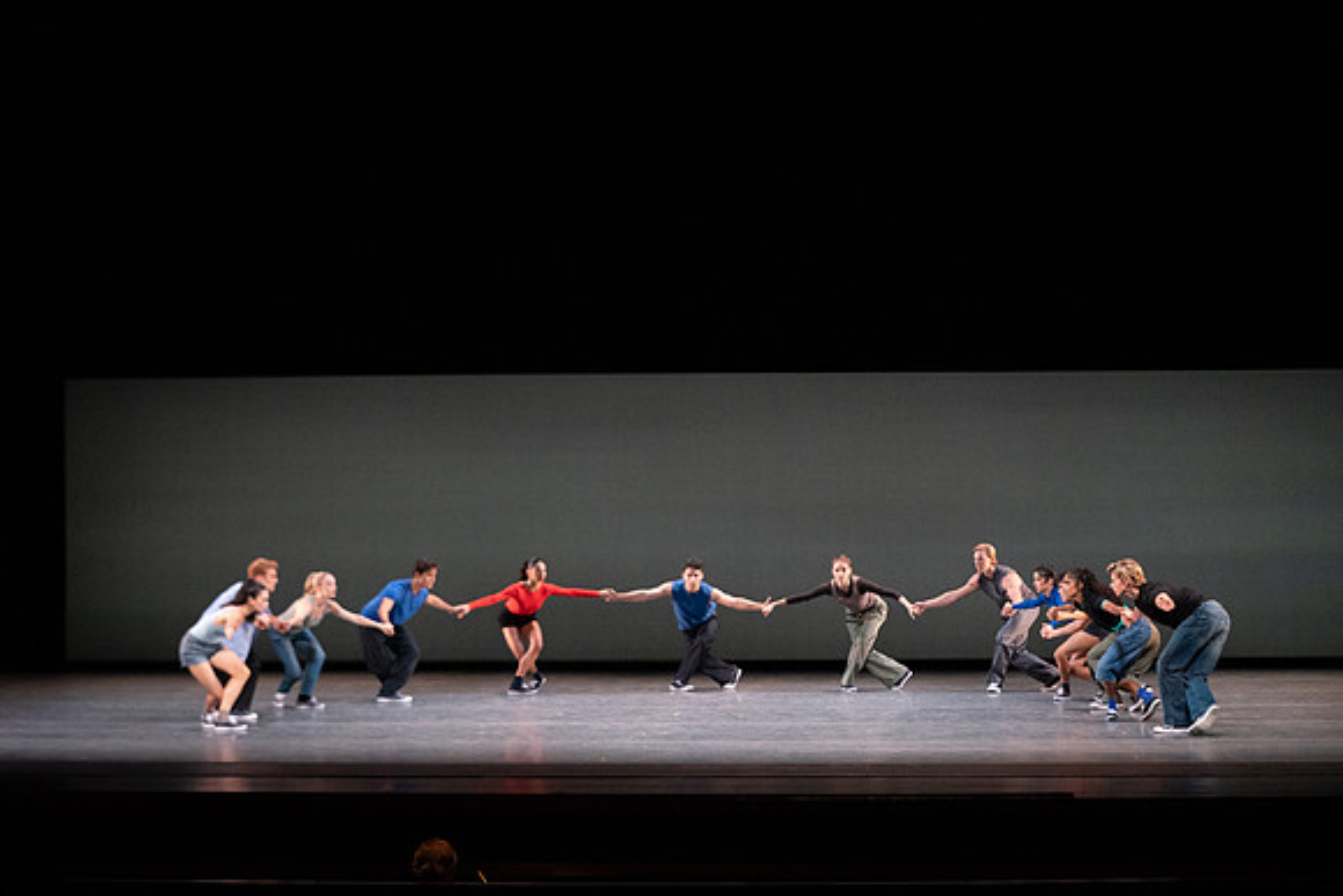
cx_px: 672
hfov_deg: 24.2
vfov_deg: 16.3
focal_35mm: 84
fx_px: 3134
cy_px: 448
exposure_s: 1/400
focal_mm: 84
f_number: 5
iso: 8000
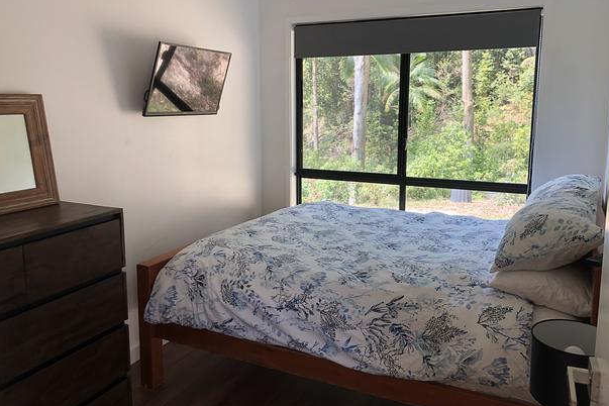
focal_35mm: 30
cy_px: 183
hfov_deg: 61.9
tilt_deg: -8.7
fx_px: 507
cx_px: 311
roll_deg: +0.6
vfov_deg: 43.6
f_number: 1.8
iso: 20
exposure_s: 1/120
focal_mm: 3.99
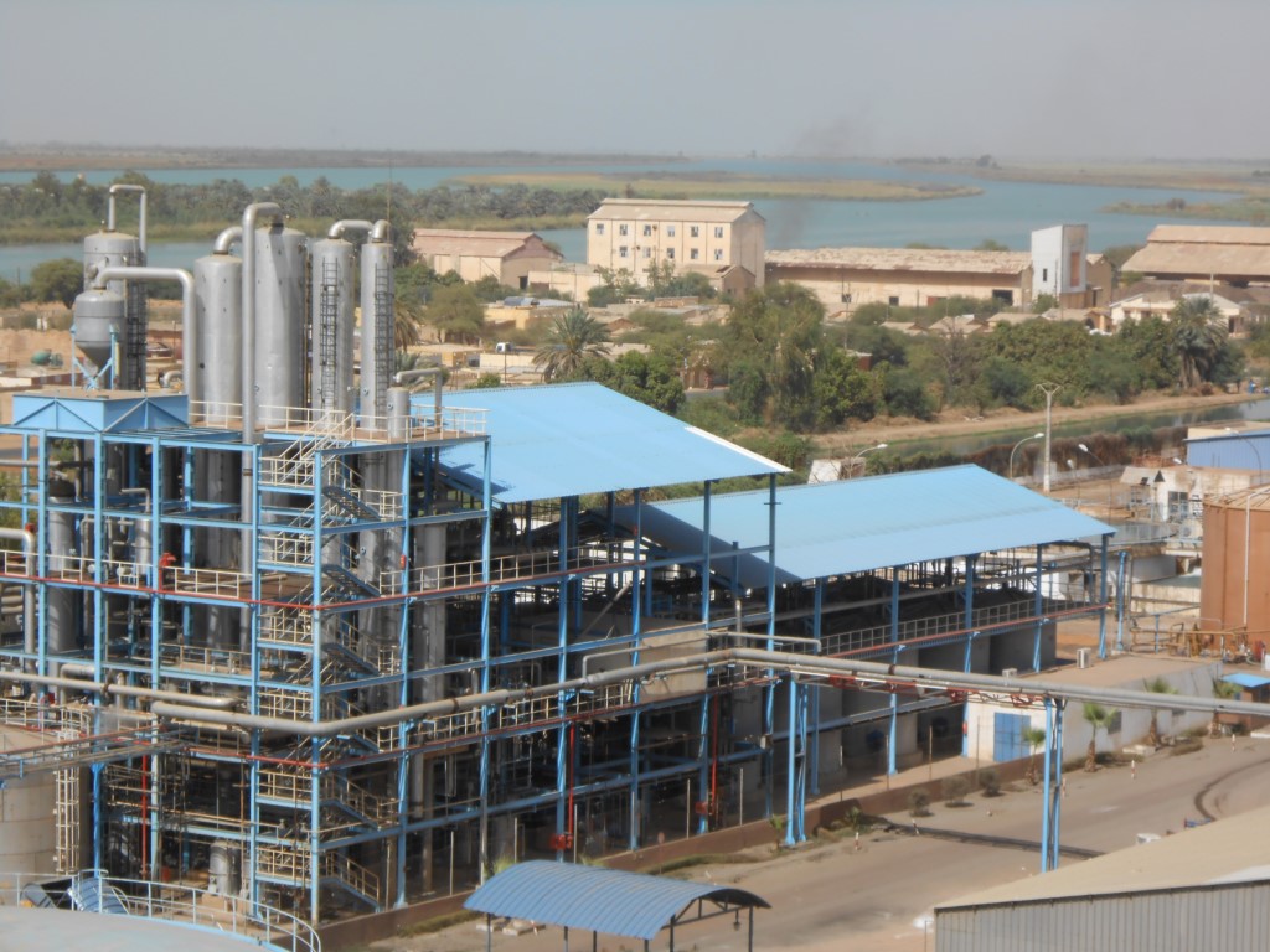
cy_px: 476
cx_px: 635
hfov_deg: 18.7
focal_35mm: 105
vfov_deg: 14.1
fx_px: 3852
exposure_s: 1/640
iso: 80
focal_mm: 18.7
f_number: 5
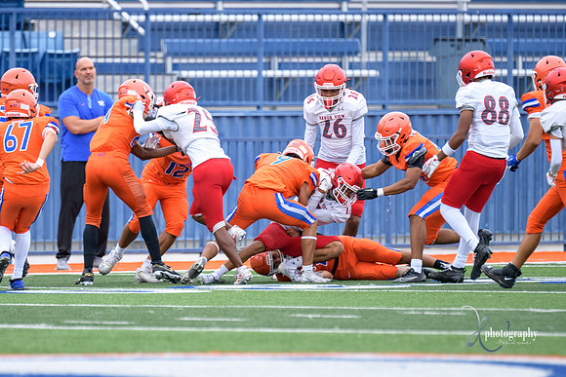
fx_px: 8196
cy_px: 187
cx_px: 220
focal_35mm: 521
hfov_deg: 4.0
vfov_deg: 2.6
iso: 360
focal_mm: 300
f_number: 2.8
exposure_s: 1/1000
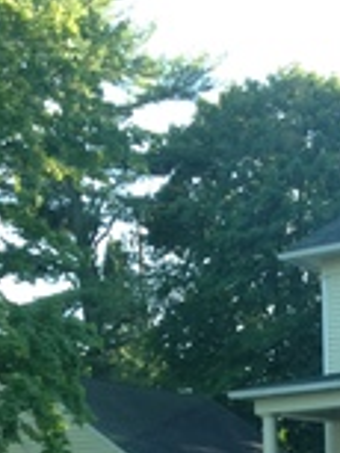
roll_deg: +0.8
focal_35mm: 97
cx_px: 343
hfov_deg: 15.0
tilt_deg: -3.4
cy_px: 610
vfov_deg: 18.6
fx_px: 1269
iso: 80
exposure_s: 1/120
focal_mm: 4.12
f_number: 2.4
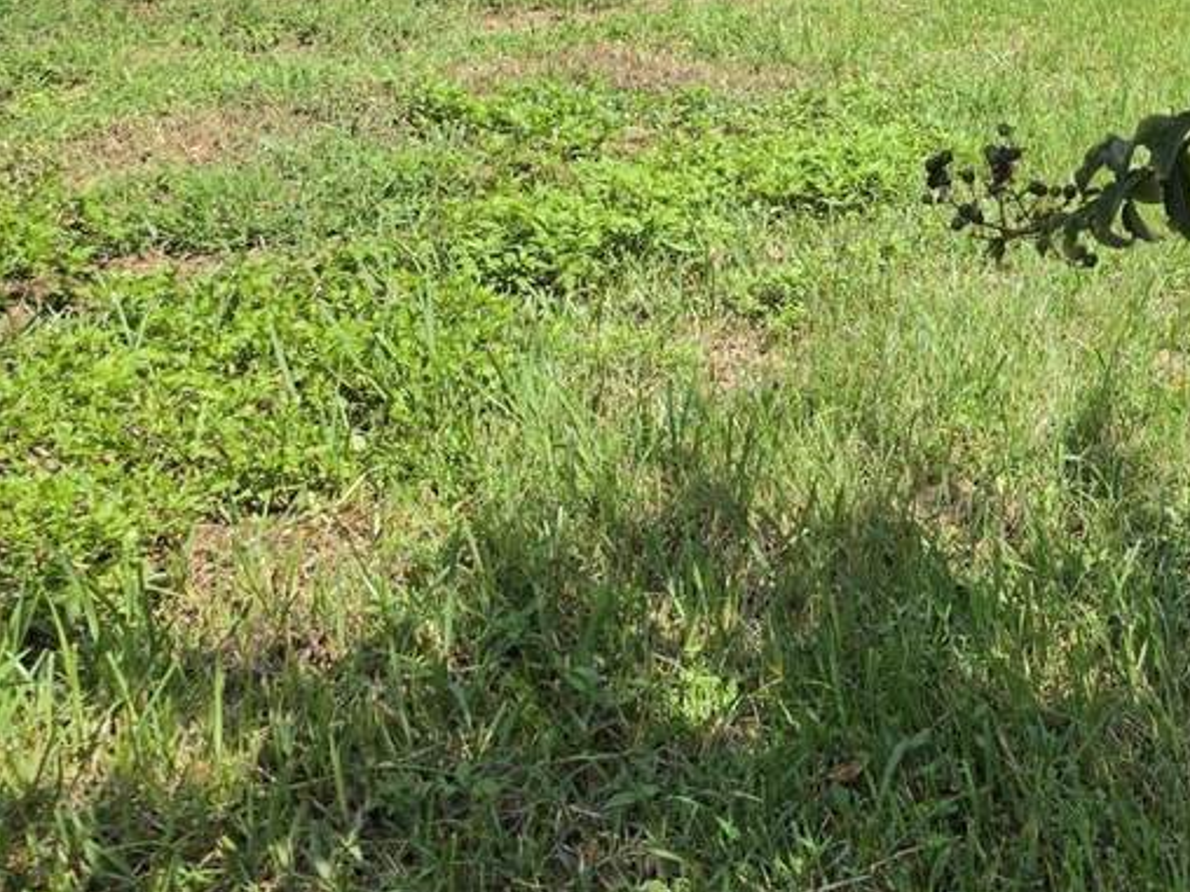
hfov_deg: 28.1
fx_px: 1994
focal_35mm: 58
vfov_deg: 24.0
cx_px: 1497
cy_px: -23
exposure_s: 1/4235
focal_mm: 6.5
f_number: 1.4
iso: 64
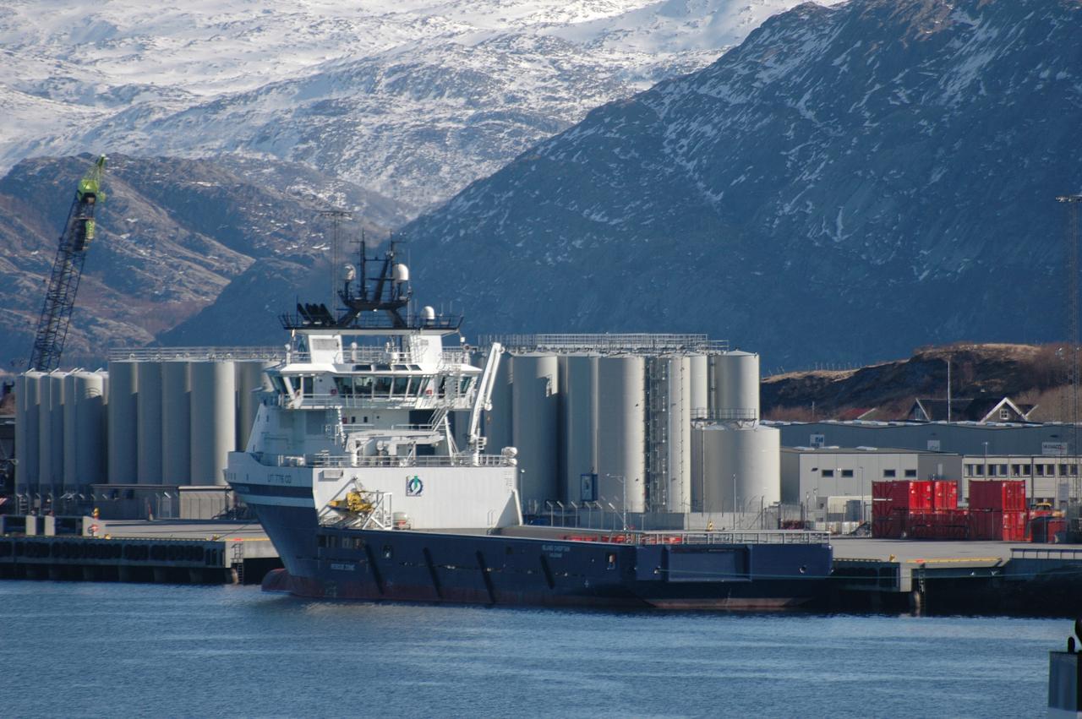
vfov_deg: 3.0
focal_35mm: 450
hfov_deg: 4.6
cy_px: 360
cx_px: 541
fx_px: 13513
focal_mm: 300
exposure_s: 1/1000
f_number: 5.6
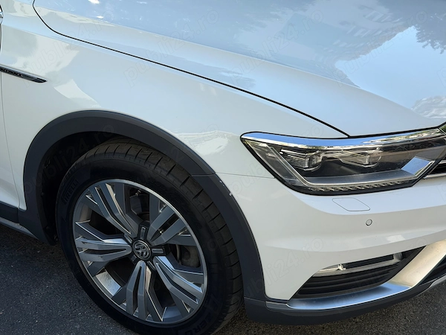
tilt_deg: -25.9
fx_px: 618
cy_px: 168
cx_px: 223
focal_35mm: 48
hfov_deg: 39.7
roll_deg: +2.3
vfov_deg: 30.3
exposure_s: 1/1429
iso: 64
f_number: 1.78
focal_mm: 6.76
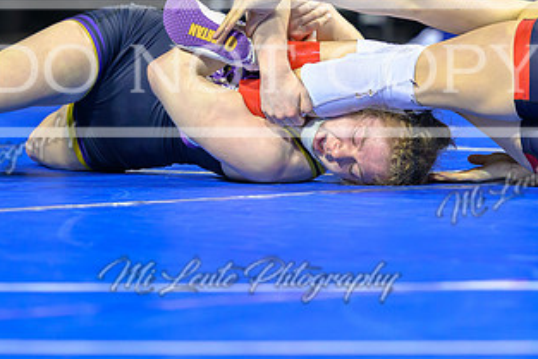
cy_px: 95
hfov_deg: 6.6
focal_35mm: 314
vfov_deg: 4.4
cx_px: 291
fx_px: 4694
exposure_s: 1/800
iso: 3200
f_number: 2.8
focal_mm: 145
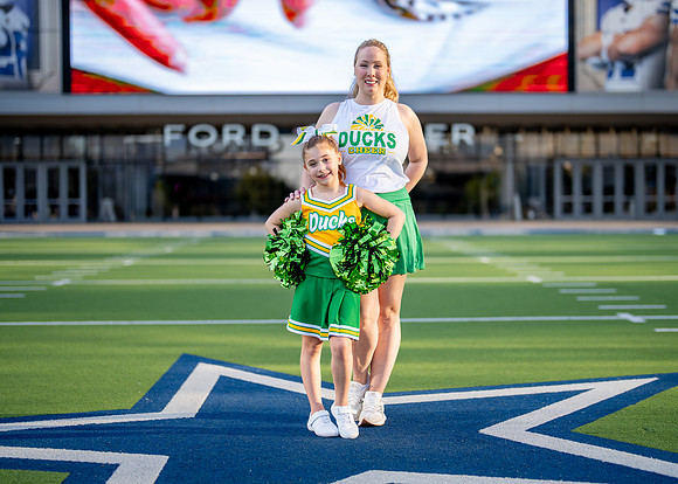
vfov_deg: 23.3
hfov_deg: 32.2
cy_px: 238
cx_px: 366
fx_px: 1174
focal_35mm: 61
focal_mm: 50
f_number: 1.2
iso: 100
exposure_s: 1/2500
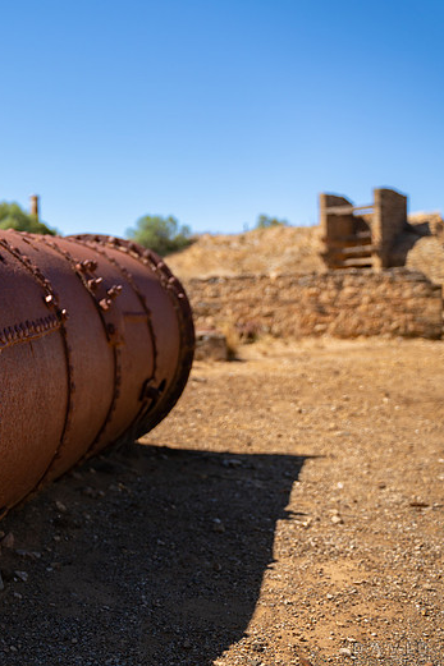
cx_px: 14
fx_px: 796
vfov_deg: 45.4
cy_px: 331
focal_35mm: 43
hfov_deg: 29.4
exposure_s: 1/1000
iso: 100
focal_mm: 28
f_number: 2.8
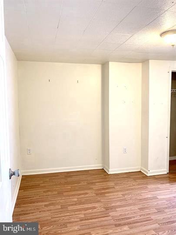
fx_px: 176
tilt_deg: -1.9
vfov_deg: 67.3
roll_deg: +0.2
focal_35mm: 26
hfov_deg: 53.1
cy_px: 118
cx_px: 88
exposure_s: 1/60
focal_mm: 4.25
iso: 100
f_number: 1.8
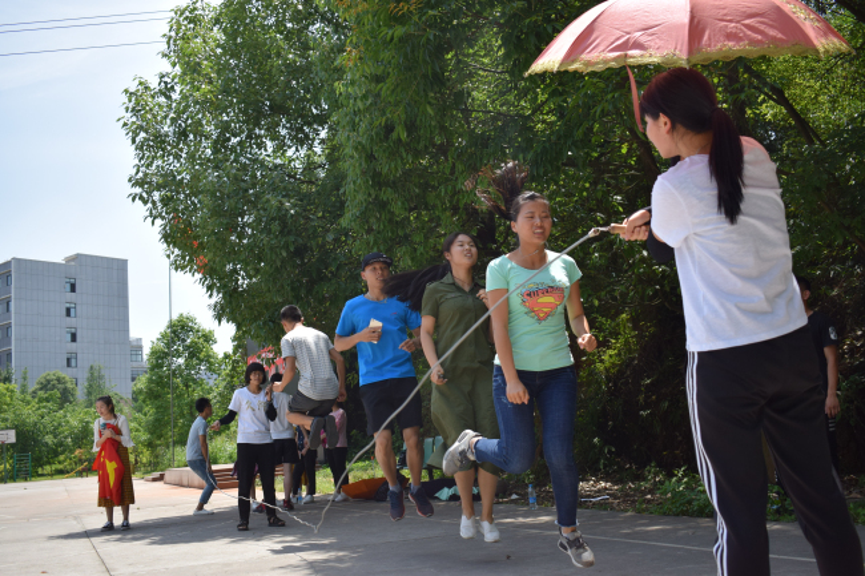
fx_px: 865
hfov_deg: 53.1
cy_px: 288
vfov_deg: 36.9
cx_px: 432
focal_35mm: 36
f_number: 5.6
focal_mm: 24
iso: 400
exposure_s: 1/1600
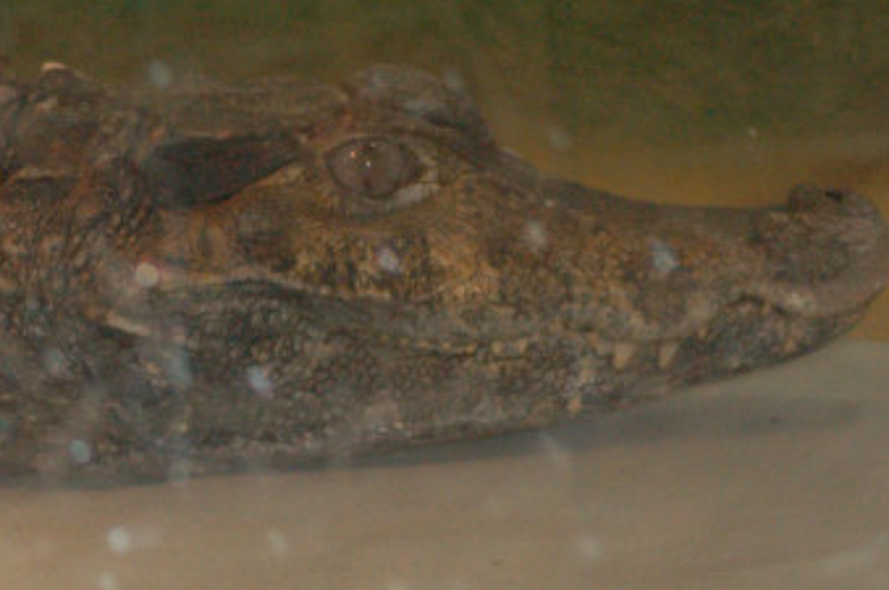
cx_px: 351
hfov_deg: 5.8
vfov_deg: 3.9
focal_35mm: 354
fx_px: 8729
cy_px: 361
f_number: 5.6
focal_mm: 100
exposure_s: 1/160
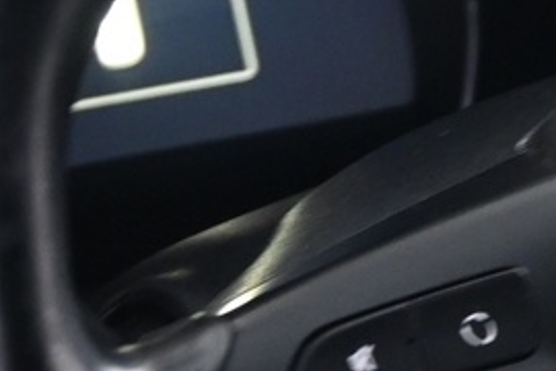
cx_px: 1007
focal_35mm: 270
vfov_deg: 5.1
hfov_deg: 7.4
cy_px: 342
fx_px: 4170
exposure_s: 1/8
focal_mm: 30
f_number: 4.8
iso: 1600
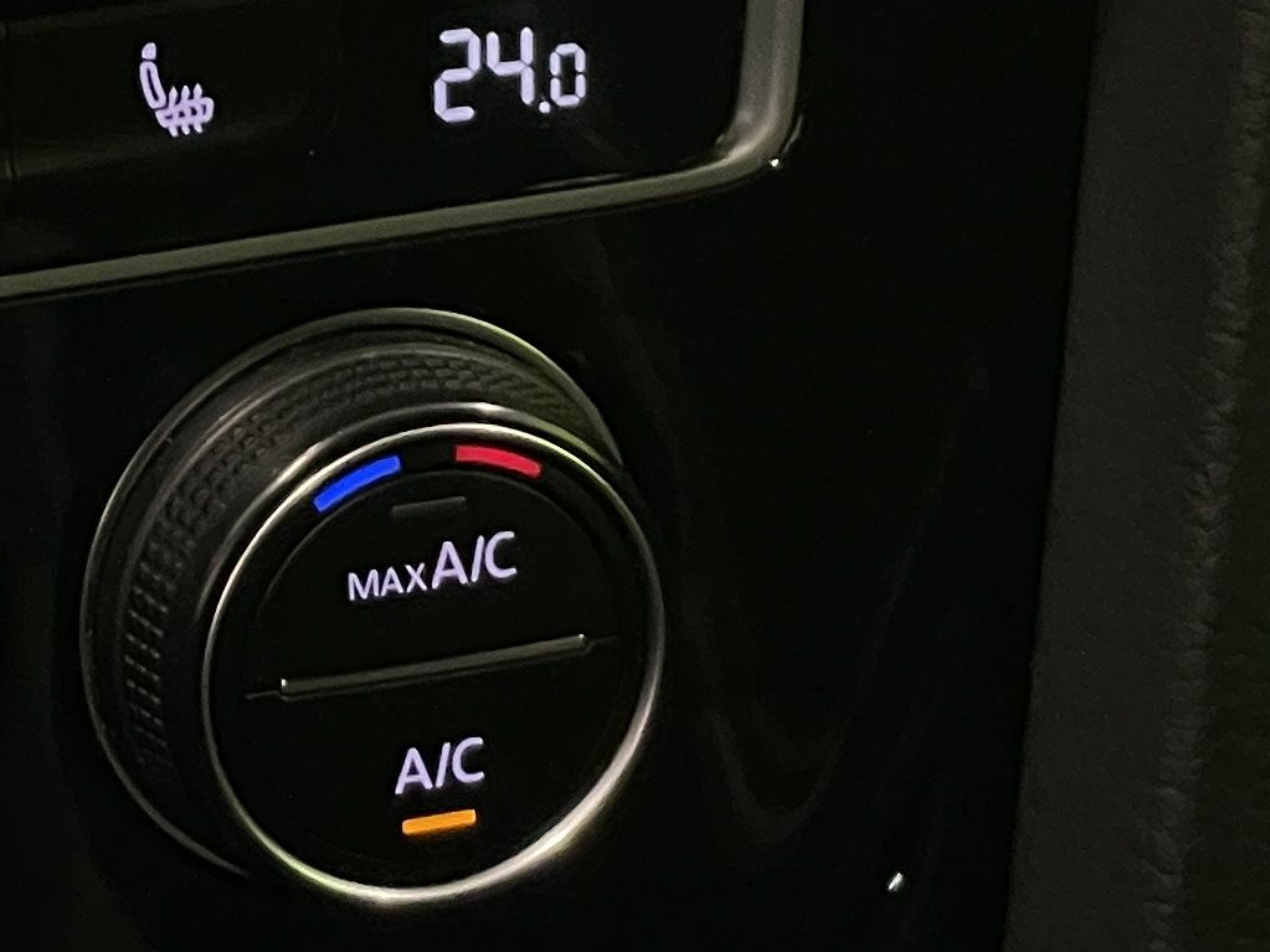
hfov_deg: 9.4
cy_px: -518
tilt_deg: -29.8
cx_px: -674
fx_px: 7520
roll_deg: -2.5
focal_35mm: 205
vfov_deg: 7.1
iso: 500
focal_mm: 6
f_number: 2
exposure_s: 1/50
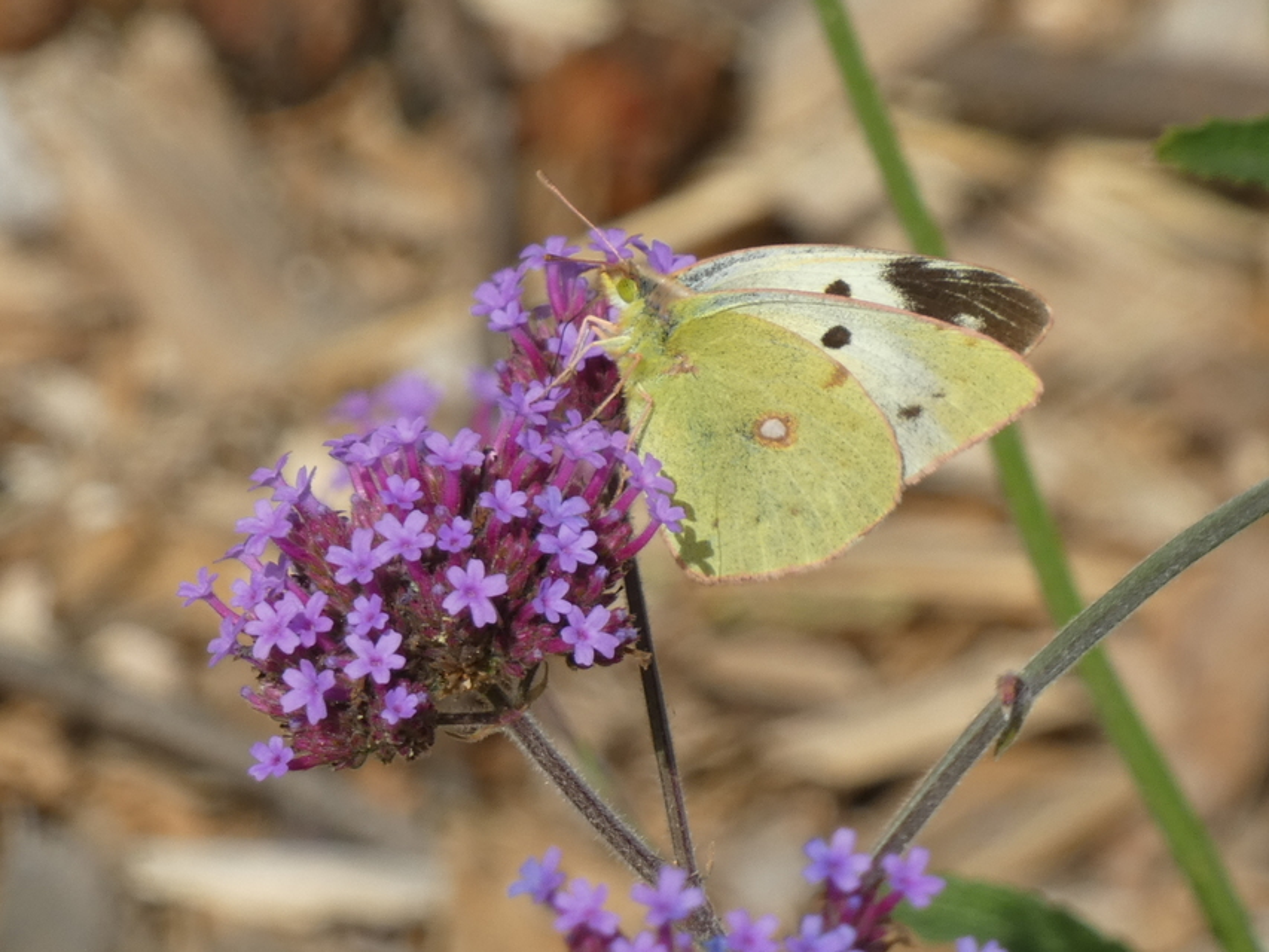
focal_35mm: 428
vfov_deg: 3.5
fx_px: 15692
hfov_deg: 4.6
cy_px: 476
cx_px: 634
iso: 80
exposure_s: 1/200
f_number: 5.6
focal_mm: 76.7
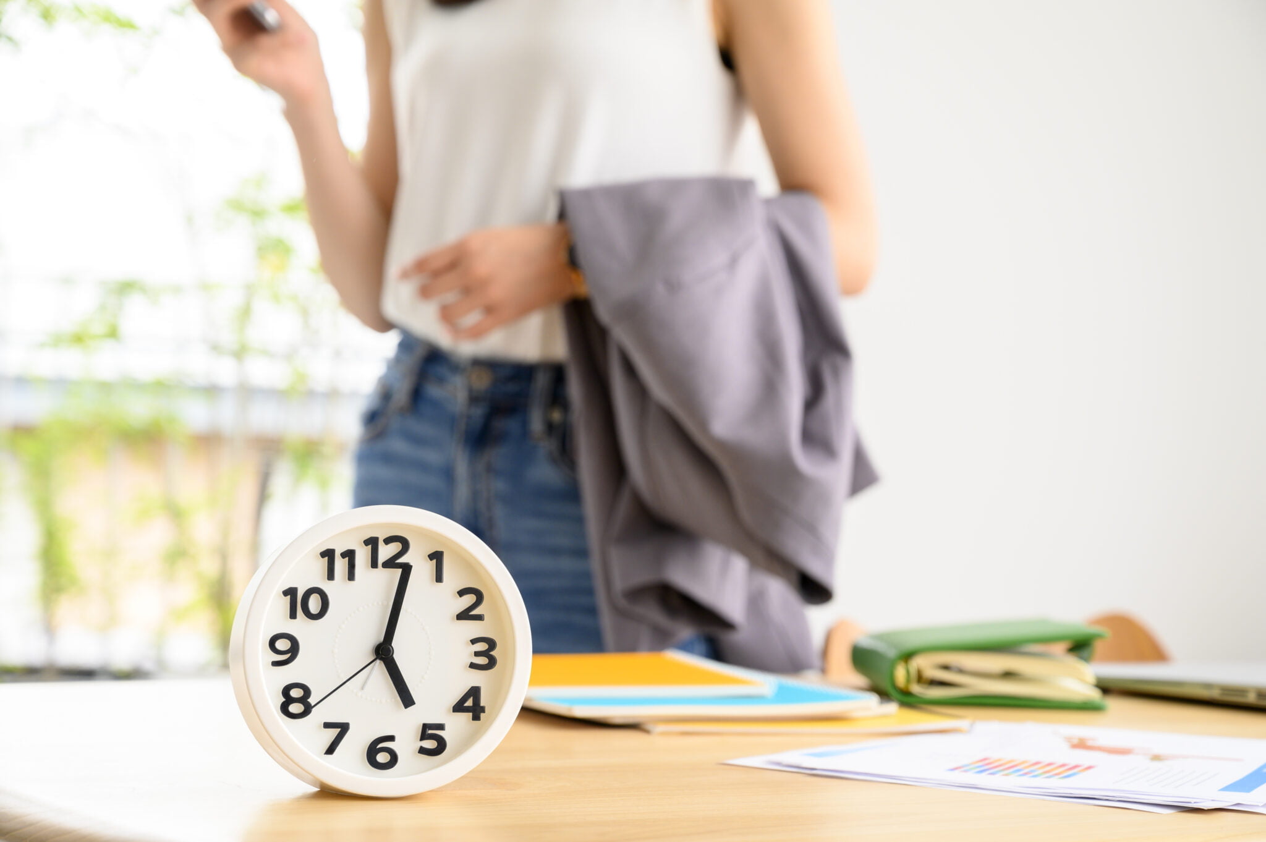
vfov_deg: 19.4
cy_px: 421
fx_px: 2460
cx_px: 633
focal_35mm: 70
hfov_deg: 28.9
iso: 400
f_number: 5.6
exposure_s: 1/125
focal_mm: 70
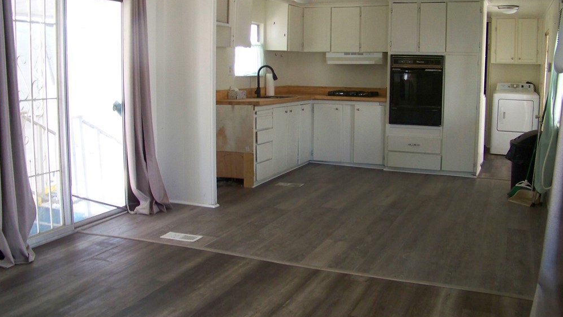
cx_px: 285
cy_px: 143
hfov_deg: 54.0
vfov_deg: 32.0
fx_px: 552
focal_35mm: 37
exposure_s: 1/30
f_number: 2.8
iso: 200
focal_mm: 5.85
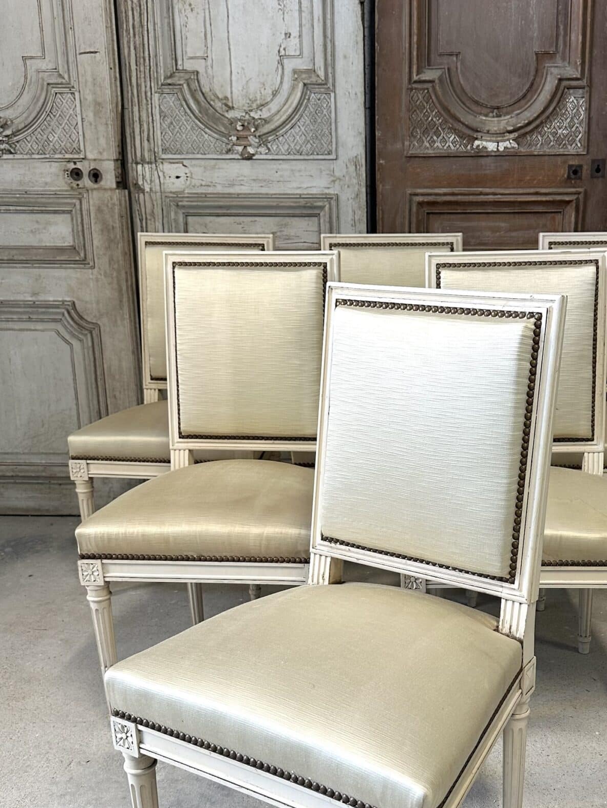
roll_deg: -0.6
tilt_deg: -18.8
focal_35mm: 39
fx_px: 911
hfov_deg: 36.5
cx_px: 402
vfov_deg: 47.5
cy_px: 492
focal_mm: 6.86
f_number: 1.78
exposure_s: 1/100
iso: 160
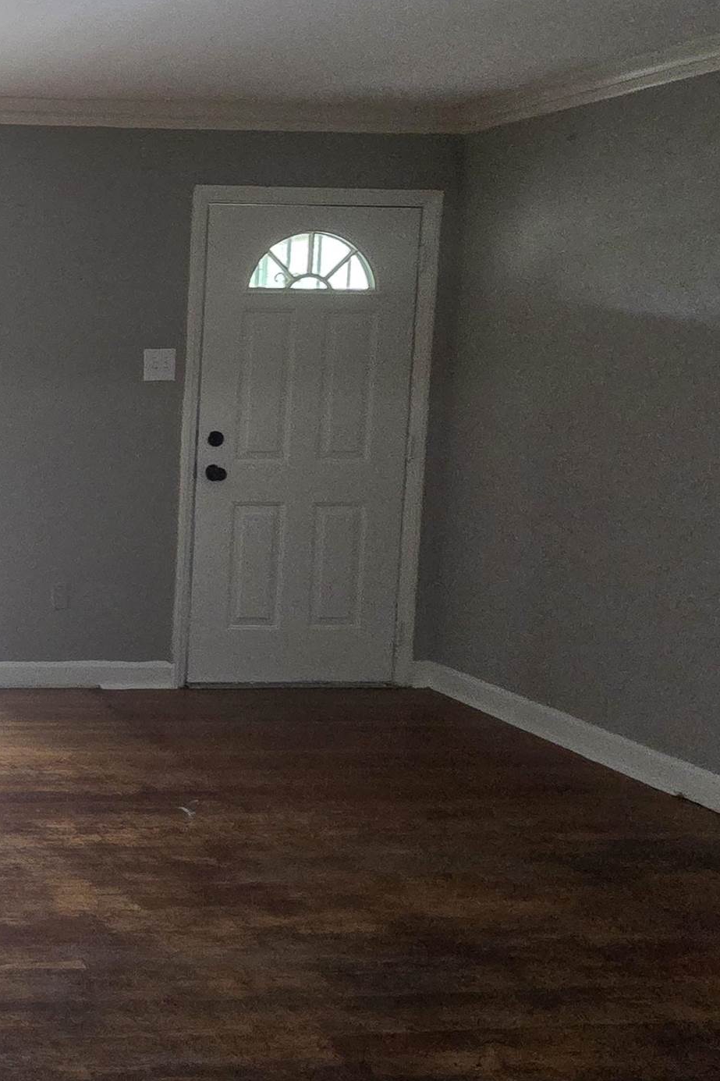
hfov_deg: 30.4
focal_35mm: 30
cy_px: 408
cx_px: -291
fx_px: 900
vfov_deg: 61.1
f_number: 2.2
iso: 640
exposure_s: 1/60
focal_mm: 2.2
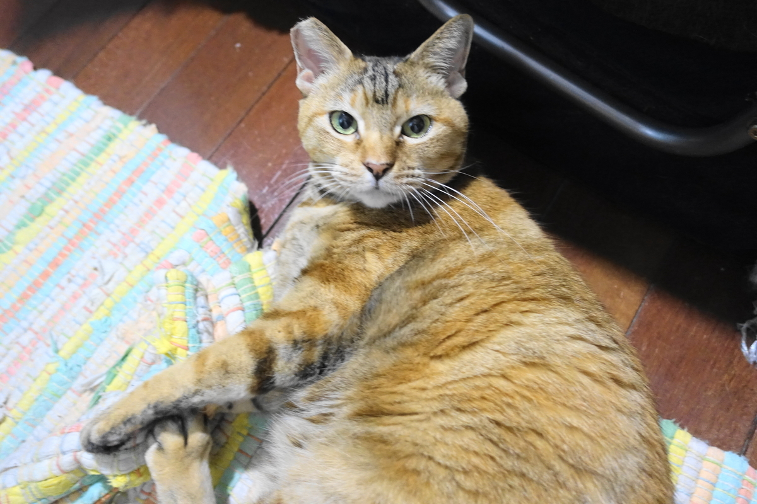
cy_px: 252
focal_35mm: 24
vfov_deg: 53.1
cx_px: 378
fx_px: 505
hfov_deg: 73.7
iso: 1600
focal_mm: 8.8
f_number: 1.8
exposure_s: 1/50
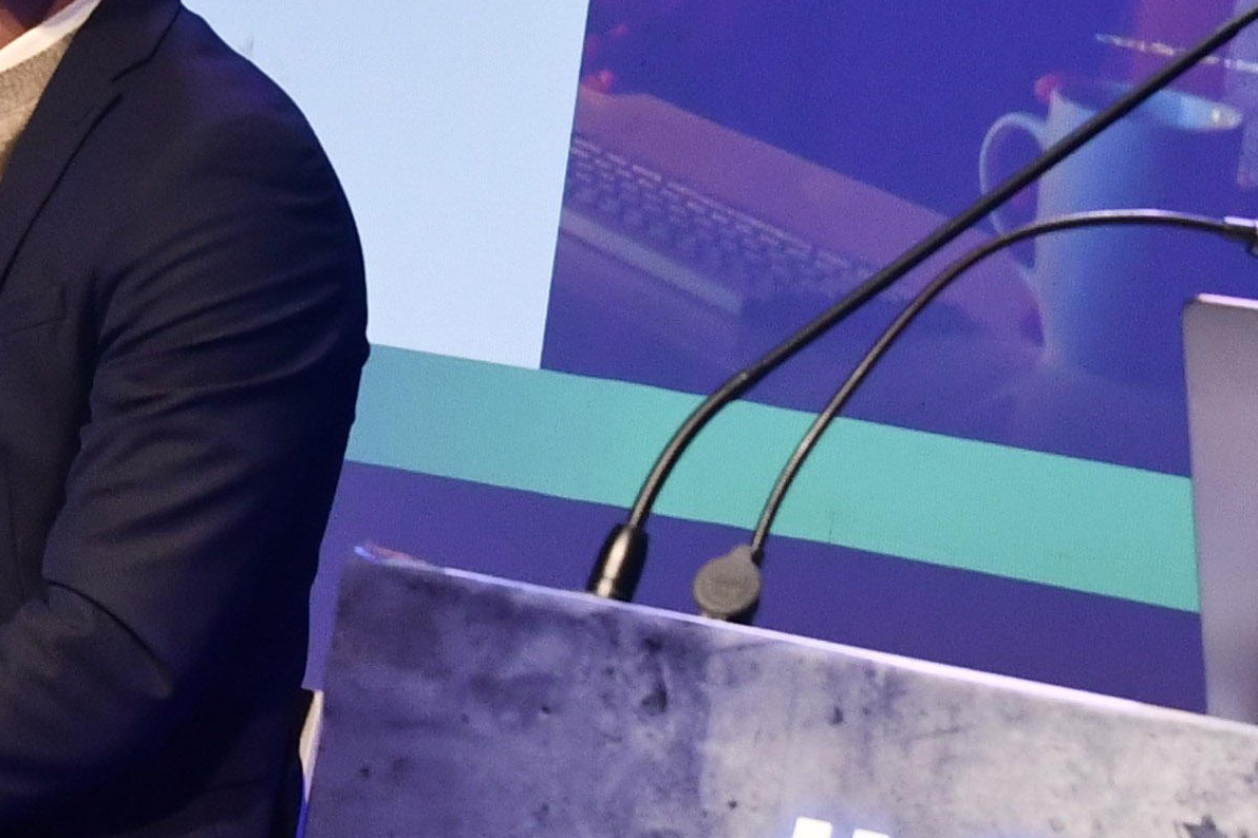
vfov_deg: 7.8
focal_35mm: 175
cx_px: -230
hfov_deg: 11.5
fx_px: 6127
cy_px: 157
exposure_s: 1/80
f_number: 5
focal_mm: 25
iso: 1000
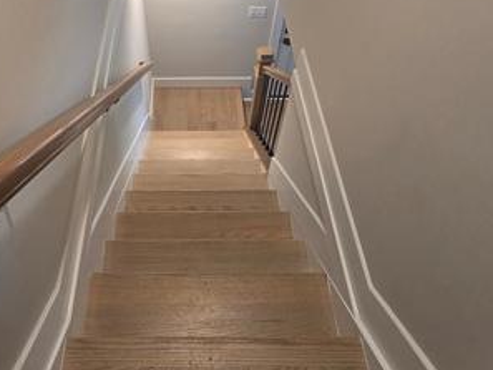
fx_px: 399
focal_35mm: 28
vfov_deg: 46.1
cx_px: 188
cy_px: 55
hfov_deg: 62.6
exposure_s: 1/60
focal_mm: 2.2
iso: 200
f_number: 2.2
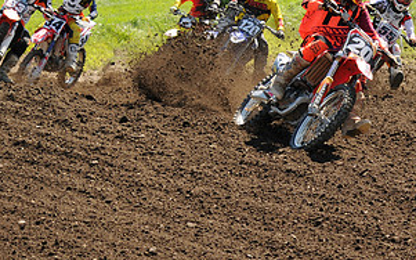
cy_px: 113
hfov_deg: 12.8
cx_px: 365
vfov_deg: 8.1
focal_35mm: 162
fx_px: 1836
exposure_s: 1/1000
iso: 400
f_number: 5
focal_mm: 55
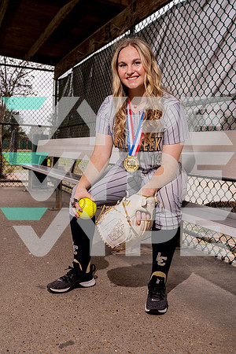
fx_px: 344
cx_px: 118
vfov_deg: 54.4
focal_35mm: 35
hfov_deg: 37.9
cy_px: 177
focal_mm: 35
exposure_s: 1/250
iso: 64
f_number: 5
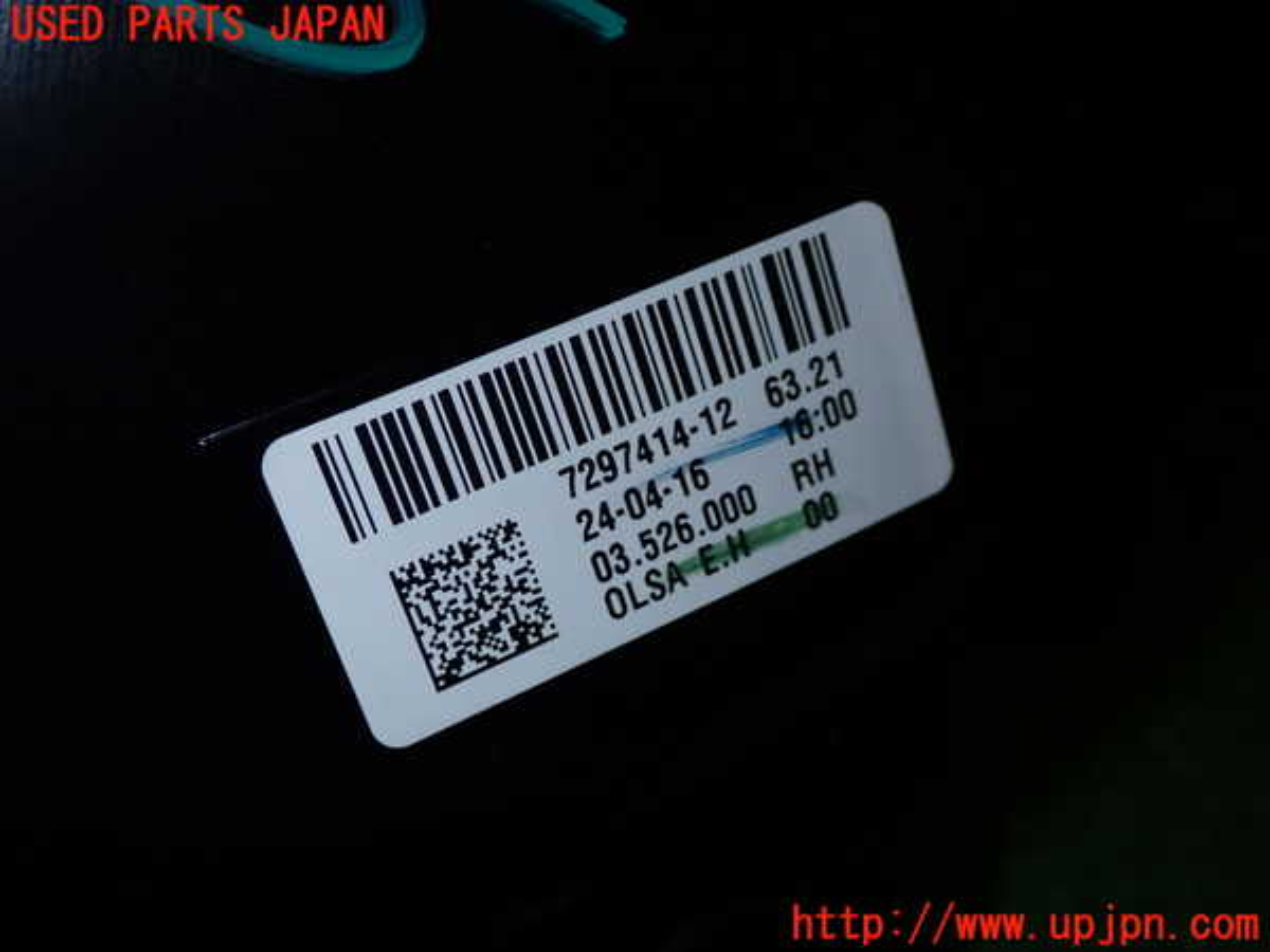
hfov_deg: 45.8
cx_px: 635
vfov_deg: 35.1
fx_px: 1504
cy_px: 476
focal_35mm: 41
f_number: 8
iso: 200
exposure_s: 1/40
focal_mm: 7.31
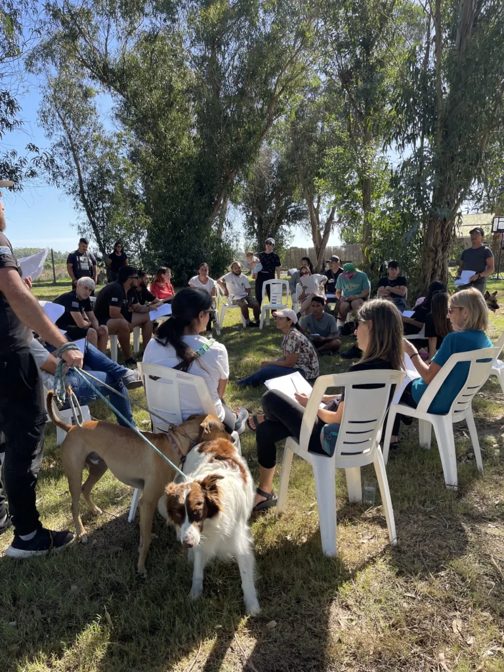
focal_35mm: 25
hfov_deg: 54.9
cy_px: 336
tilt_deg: -8.9
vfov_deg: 69.4
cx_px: 252
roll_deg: +1.6
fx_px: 485
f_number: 1.6
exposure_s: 1/770
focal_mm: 5.1
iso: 32
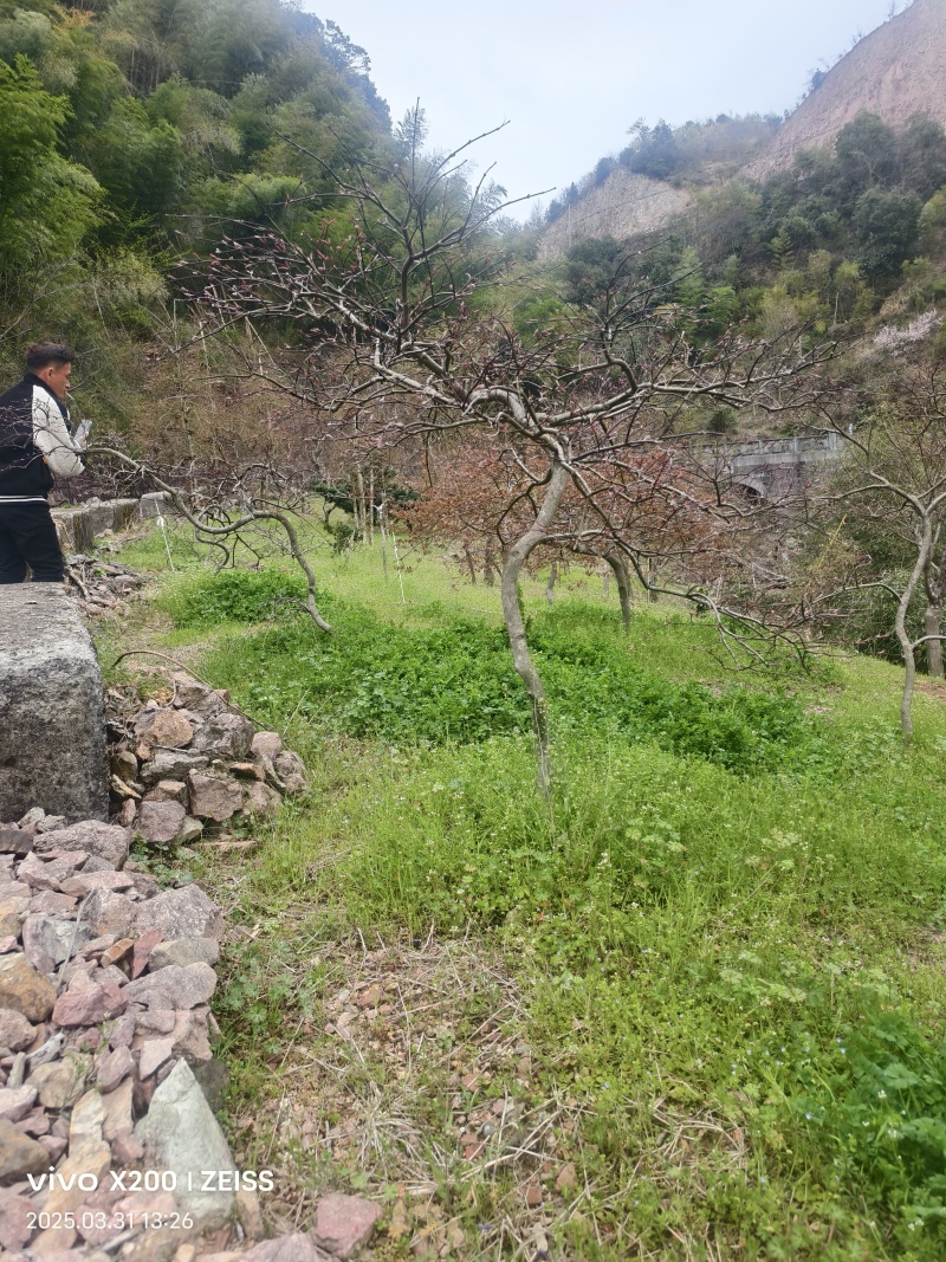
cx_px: 473
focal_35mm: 23
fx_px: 838
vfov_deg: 73.9
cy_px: 631
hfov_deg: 58.9
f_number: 1.57
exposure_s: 1/1466
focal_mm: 5.6
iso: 72
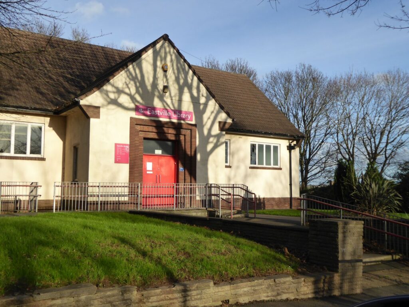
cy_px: 154
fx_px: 425
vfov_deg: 39.7
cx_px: 204
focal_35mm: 36
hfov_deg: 51.4
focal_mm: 6.3
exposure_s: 1/800
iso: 160
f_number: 3.7
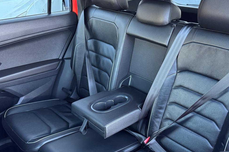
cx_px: 147
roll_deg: -1.4
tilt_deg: -32.0
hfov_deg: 56.4
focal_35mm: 33
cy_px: 107
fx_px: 210
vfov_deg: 39.2
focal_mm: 6.76
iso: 500
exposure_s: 1/60
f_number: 1.78
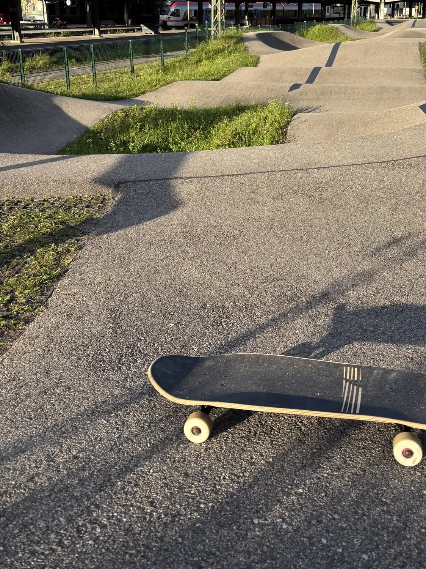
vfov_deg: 49.0
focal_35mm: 37
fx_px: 607
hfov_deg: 38.4
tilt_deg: -13.9
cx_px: 266
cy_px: 177
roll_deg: +1.1
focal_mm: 5.96
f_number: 1.6
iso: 50
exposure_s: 1/1263
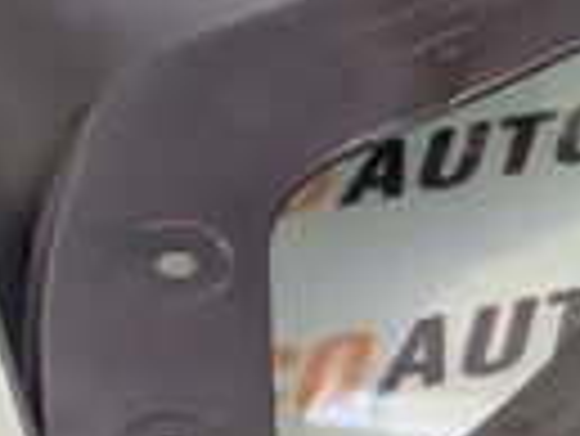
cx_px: 917
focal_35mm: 101
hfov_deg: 17.2
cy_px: 353
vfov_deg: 14.6
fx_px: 1694
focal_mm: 4.74
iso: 1596
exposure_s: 1/33
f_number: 1.79
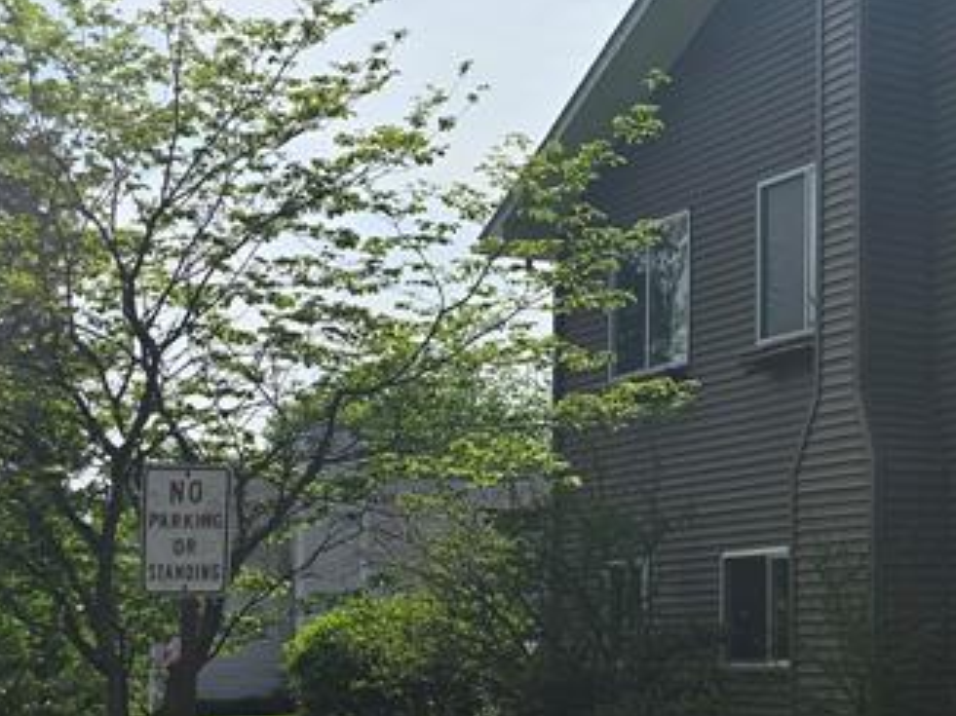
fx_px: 1988
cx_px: 1199
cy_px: 447
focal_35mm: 72
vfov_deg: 20.4
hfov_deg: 24.1
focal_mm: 6.3
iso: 12
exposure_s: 1/1182
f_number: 1.7
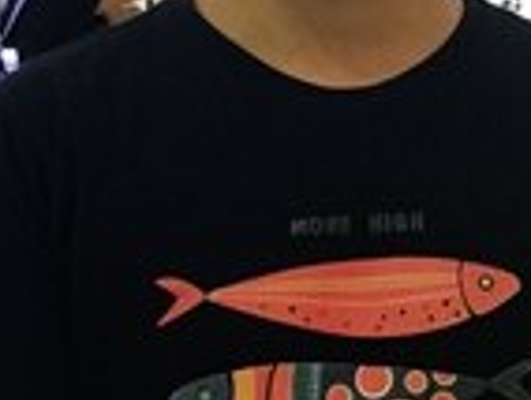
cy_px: -26
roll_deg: -2.2
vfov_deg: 11.4
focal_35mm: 129
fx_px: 1982
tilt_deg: -2.6
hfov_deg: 15.2
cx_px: 213
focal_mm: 4.15
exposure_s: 1/33
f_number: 2.2
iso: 40
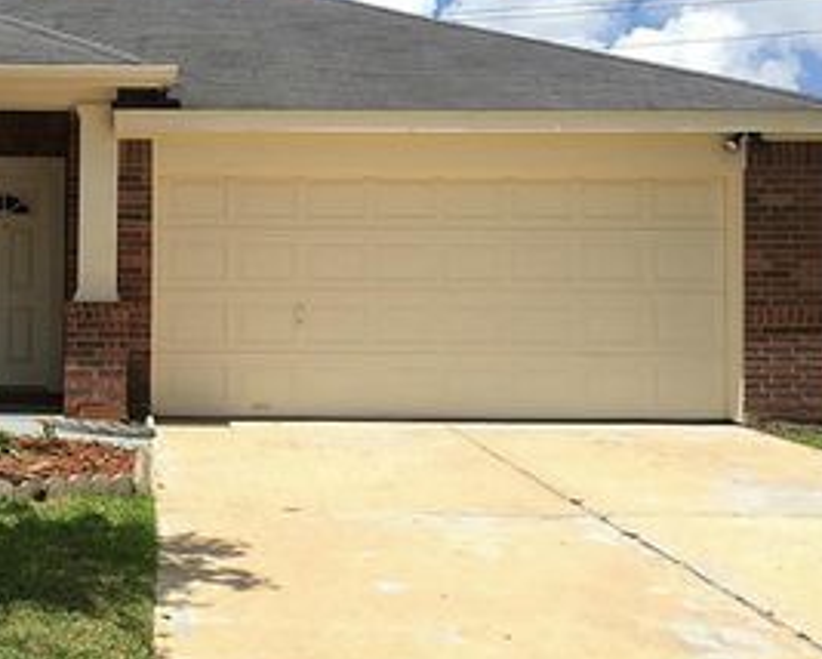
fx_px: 1290
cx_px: 148
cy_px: 285
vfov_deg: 28.6
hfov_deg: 34.1
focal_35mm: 53
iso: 32
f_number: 2.2
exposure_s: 1/1412
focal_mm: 4.15
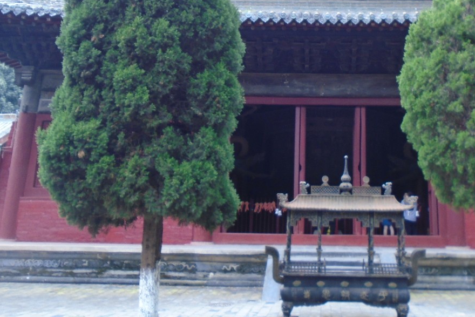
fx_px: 567
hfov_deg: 44.8
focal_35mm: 43
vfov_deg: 30.7
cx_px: 315
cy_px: 80
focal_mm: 4.6
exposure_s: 1/100
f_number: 3.2
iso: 100
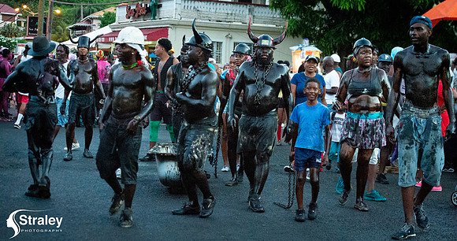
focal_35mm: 74
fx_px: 888
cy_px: 105
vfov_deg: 15.5
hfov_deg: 28.9
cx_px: 228
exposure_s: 1/160
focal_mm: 70
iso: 25600
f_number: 5
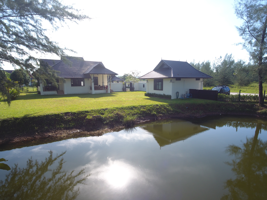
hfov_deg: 81.7
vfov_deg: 66.0
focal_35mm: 20
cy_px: 100
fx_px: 154
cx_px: 134
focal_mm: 3.61
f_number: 2.8
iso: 100
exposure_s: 1/275
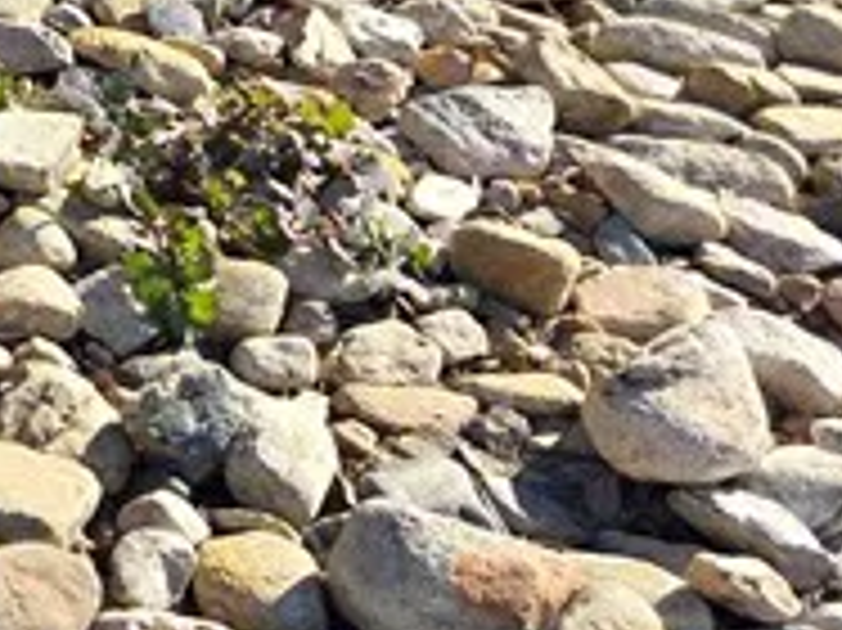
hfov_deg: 11.8
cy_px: -634
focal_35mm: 126
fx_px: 3063
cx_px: -1364
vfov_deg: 10.7
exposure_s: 1/2628
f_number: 1.7
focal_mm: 6.3
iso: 80
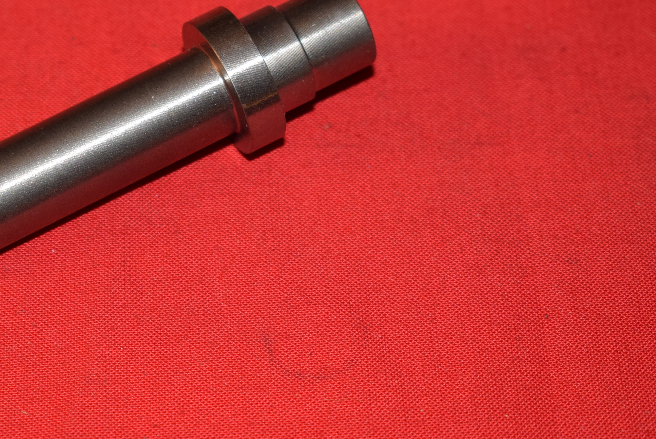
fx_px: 2115
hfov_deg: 17.5
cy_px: 141
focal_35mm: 116
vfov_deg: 11.8
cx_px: 184
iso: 400
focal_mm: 50
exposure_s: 1/30
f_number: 5.6
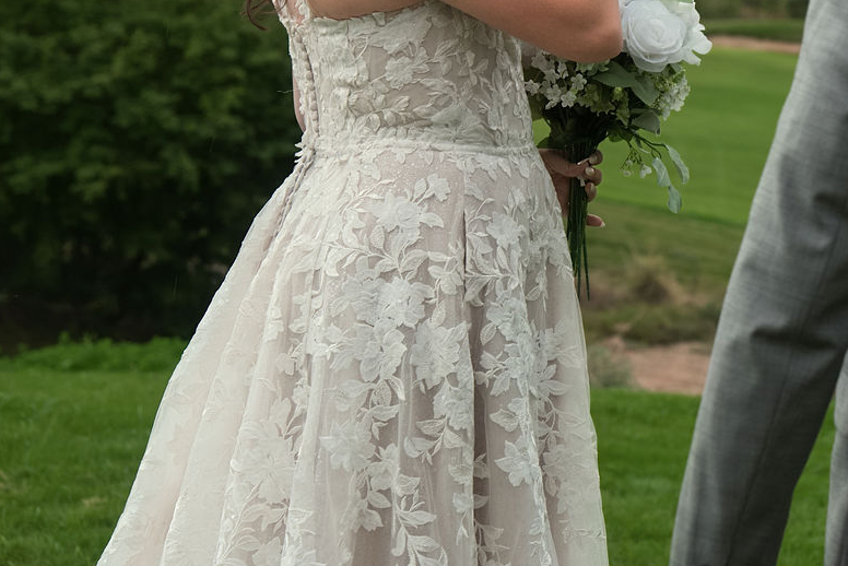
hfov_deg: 20.2
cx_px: 766
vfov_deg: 13.7
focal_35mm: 99
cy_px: 80
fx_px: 2333
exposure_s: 1/160
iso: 125
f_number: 4
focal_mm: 48
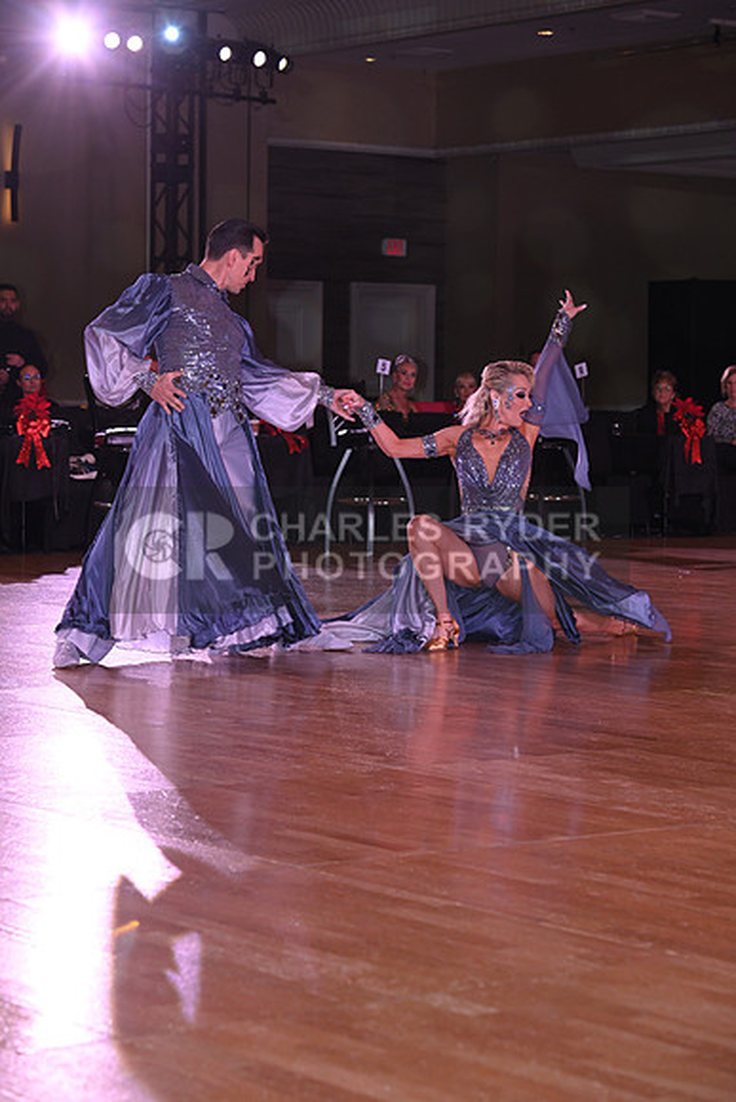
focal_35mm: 92
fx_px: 2819
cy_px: 551
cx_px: 368
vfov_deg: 22.1
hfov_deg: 14.9
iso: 1250
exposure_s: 1/200
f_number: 6.3
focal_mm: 92
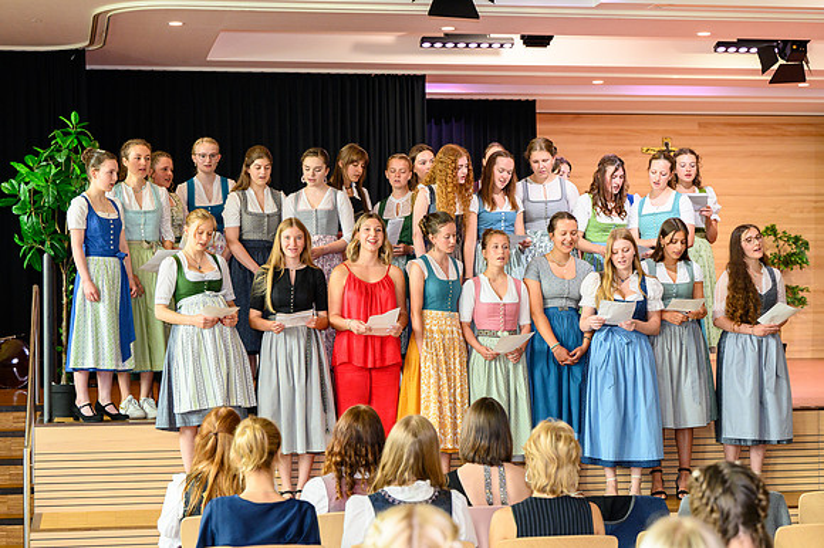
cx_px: 395
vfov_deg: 18.1
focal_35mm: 75
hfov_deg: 26.9
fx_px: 1722
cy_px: 264
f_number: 4.5
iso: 2000
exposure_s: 1/250
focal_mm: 72
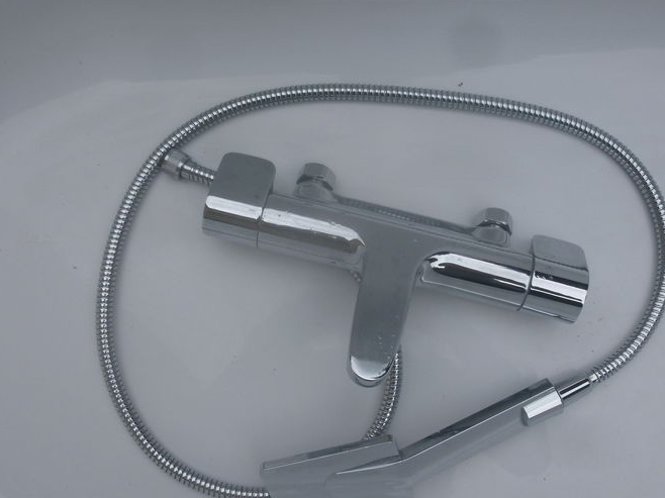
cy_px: 255
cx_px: 363
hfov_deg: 48.9
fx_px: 730
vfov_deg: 37.7
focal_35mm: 38
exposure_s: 1/800
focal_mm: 4.5
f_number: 3.1
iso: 100
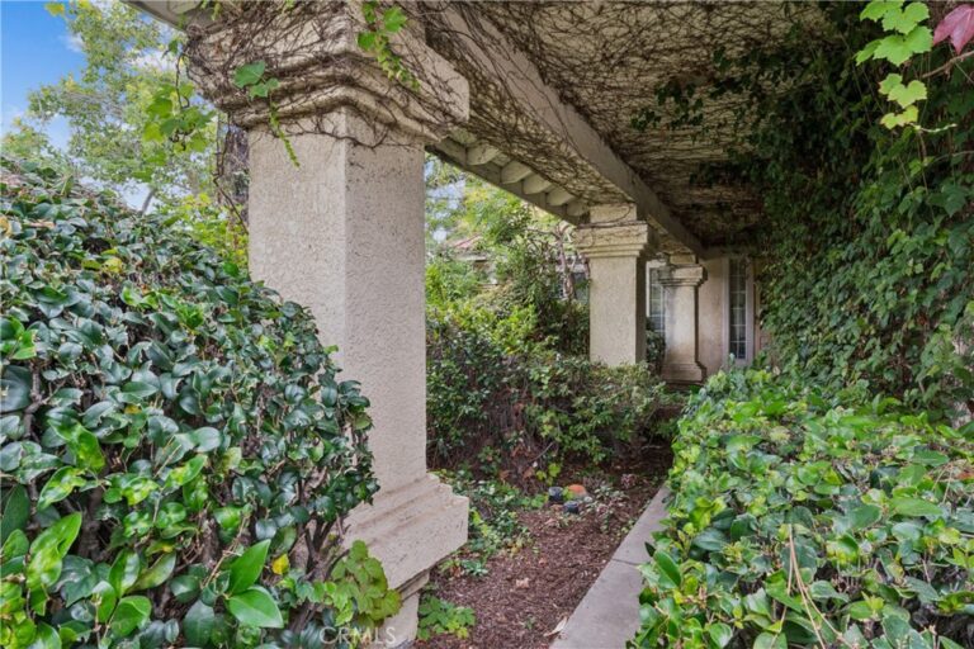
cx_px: 487
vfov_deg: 61.4
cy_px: 324
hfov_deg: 83.4
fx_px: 546
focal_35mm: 20
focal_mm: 20.2
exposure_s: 1/1.67
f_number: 22
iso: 100
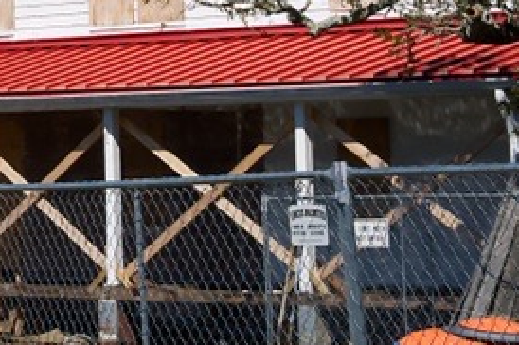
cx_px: -904
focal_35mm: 268
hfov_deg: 7.1
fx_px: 3853
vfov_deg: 5.1
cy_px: -172
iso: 320
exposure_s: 1/1600
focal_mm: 40.7
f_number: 13
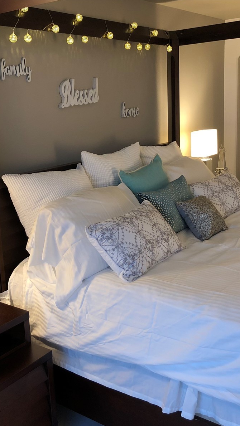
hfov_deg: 29.0
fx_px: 464
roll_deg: +3.5
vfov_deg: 49.4
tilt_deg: -13.0
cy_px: 214
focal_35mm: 41
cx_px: 95
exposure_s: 1/17
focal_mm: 3.99
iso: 40
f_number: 1.8
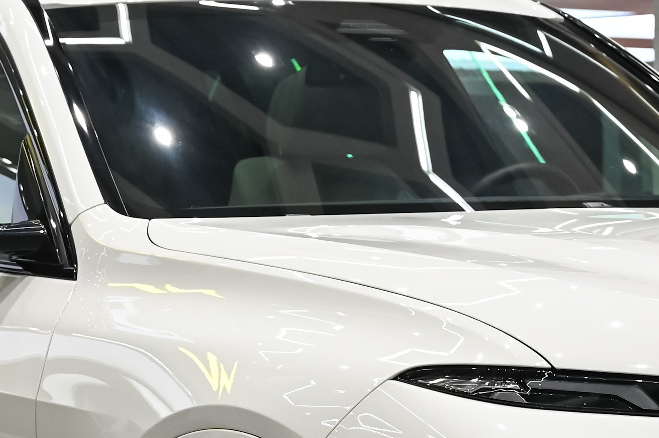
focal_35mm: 175
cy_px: 286
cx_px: 411
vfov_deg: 7.8
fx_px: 3202
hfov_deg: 11.7
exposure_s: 1/160
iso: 1250
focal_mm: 51
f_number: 5.6
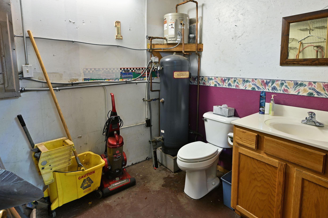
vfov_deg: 61.5
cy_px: 89
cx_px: 183
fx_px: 182
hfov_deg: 83.6
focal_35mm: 20
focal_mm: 16
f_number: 5.6
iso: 400
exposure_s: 1/5
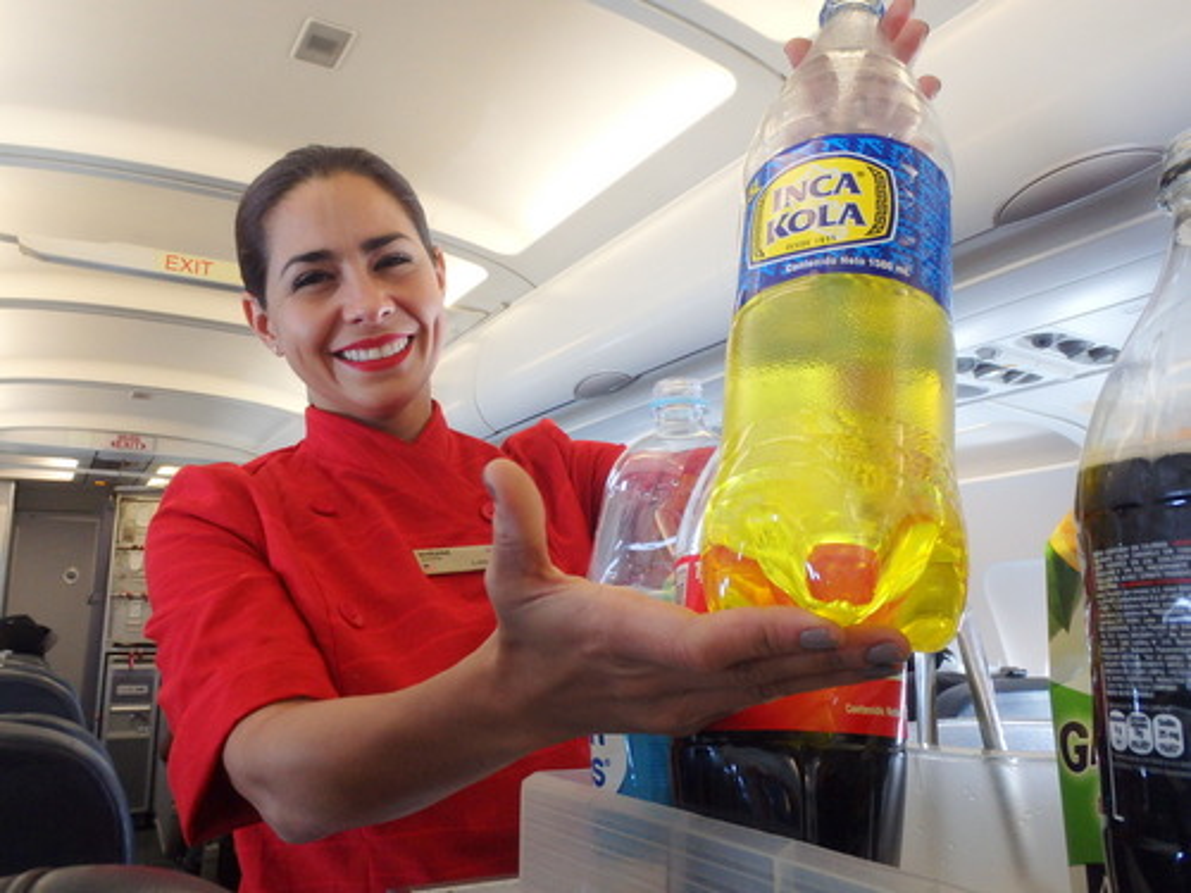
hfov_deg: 63.4
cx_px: 596
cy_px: 446
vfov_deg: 49.7
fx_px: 963
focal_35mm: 28
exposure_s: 1/30
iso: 250
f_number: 3.9
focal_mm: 5
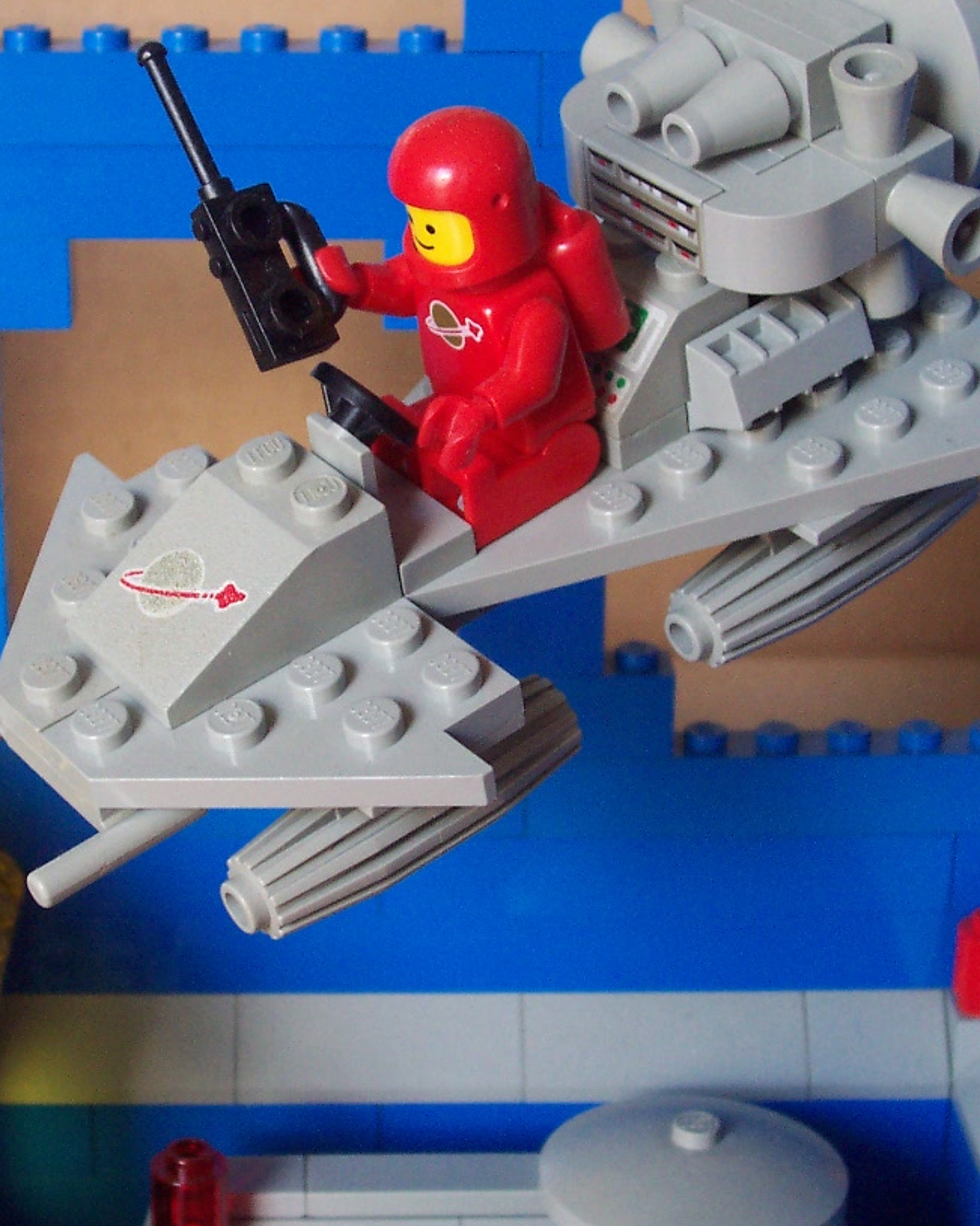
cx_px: 409
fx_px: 2973
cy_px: 566
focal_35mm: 82
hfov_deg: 18.7
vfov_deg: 23.3
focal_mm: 8.6
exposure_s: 1/20
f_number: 3.4
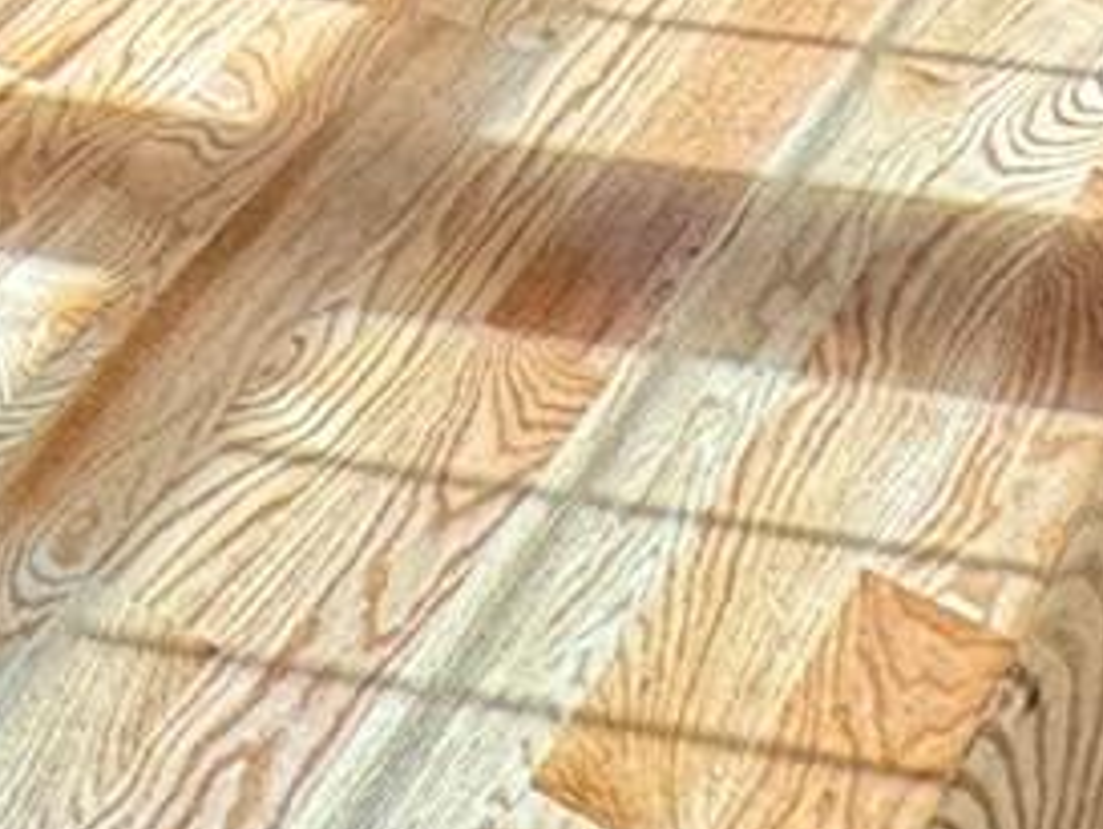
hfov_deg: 15.3
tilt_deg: -8.8
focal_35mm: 105
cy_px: -1500
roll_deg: +0.5
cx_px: -1067
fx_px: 3347
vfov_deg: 10.7
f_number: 2.2
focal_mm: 2.22
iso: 160
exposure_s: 1/120
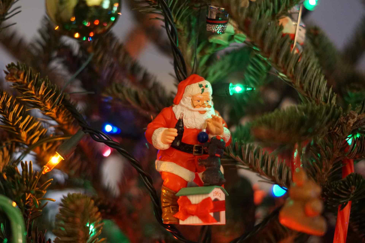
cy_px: 122
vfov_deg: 18.2
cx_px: 182
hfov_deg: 27.0
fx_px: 760
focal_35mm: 75
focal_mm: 50
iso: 2000
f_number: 1.8
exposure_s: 1/80
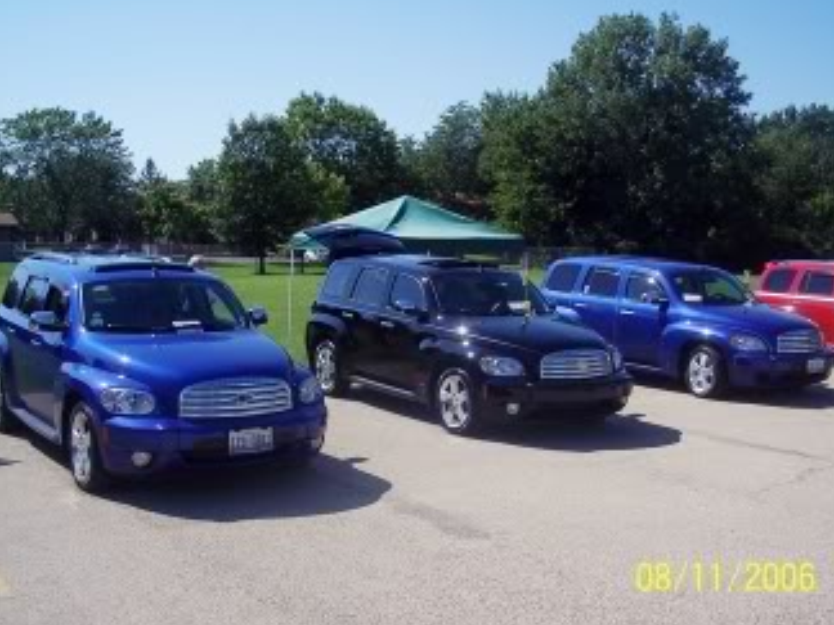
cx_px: 405
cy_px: 319
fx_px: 1036
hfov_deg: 43.8
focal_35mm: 43
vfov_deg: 33.6
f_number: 4
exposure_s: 1/750
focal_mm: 8
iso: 100
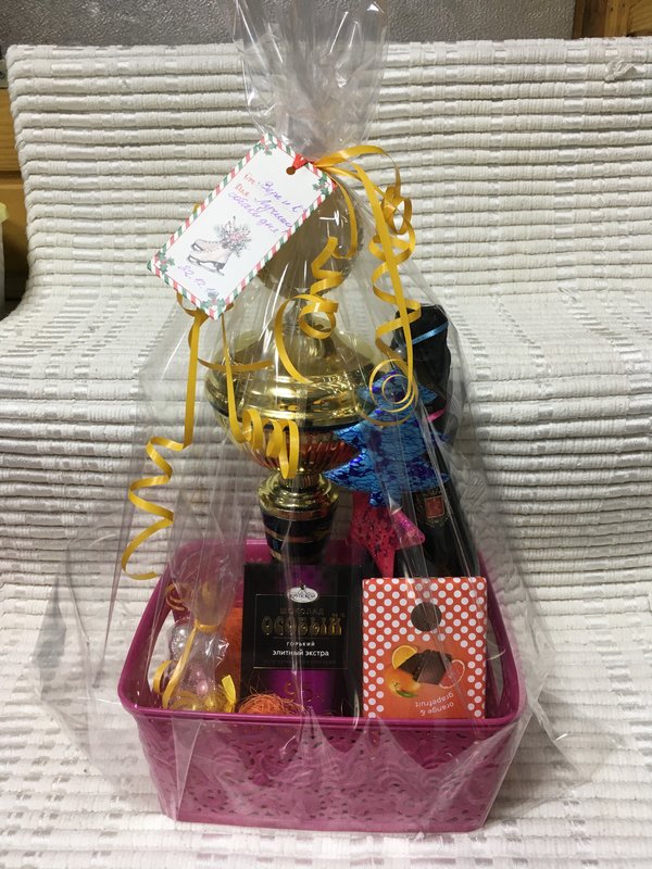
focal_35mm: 29
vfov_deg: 61.7
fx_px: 728
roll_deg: +0.3
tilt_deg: -25.1
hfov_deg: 48.2
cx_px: 326
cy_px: 434
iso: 50
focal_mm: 4.15
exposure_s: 1/33
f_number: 2.2
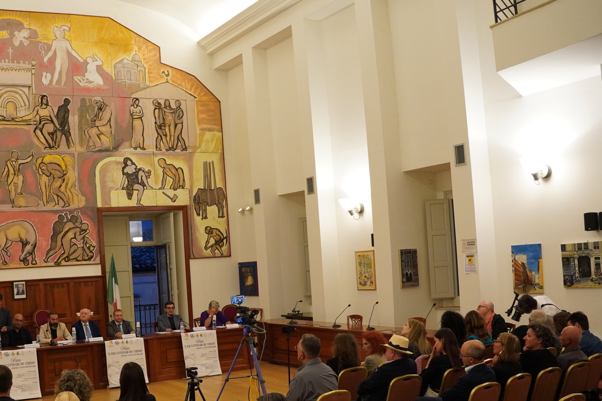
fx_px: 669
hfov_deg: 47.3
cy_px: 264
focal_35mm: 40
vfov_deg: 33.1
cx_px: 179
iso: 1600
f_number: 4
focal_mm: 18
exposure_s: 1/160
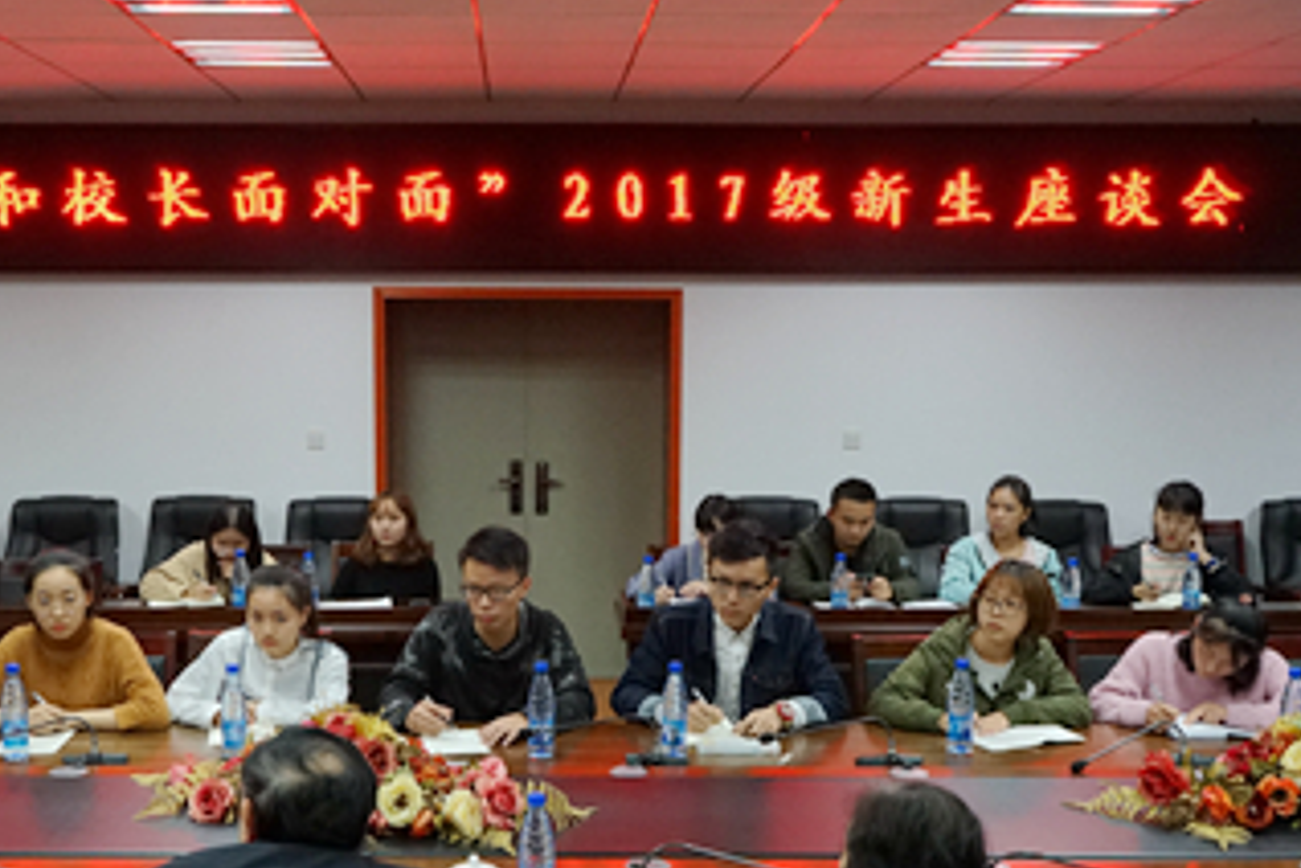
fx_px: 1590
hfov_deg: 44.3
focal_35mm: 44
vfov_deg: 30.3
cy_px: 583
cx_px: 532
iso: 3200
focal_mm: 28
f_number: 6.7
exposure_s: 1/90
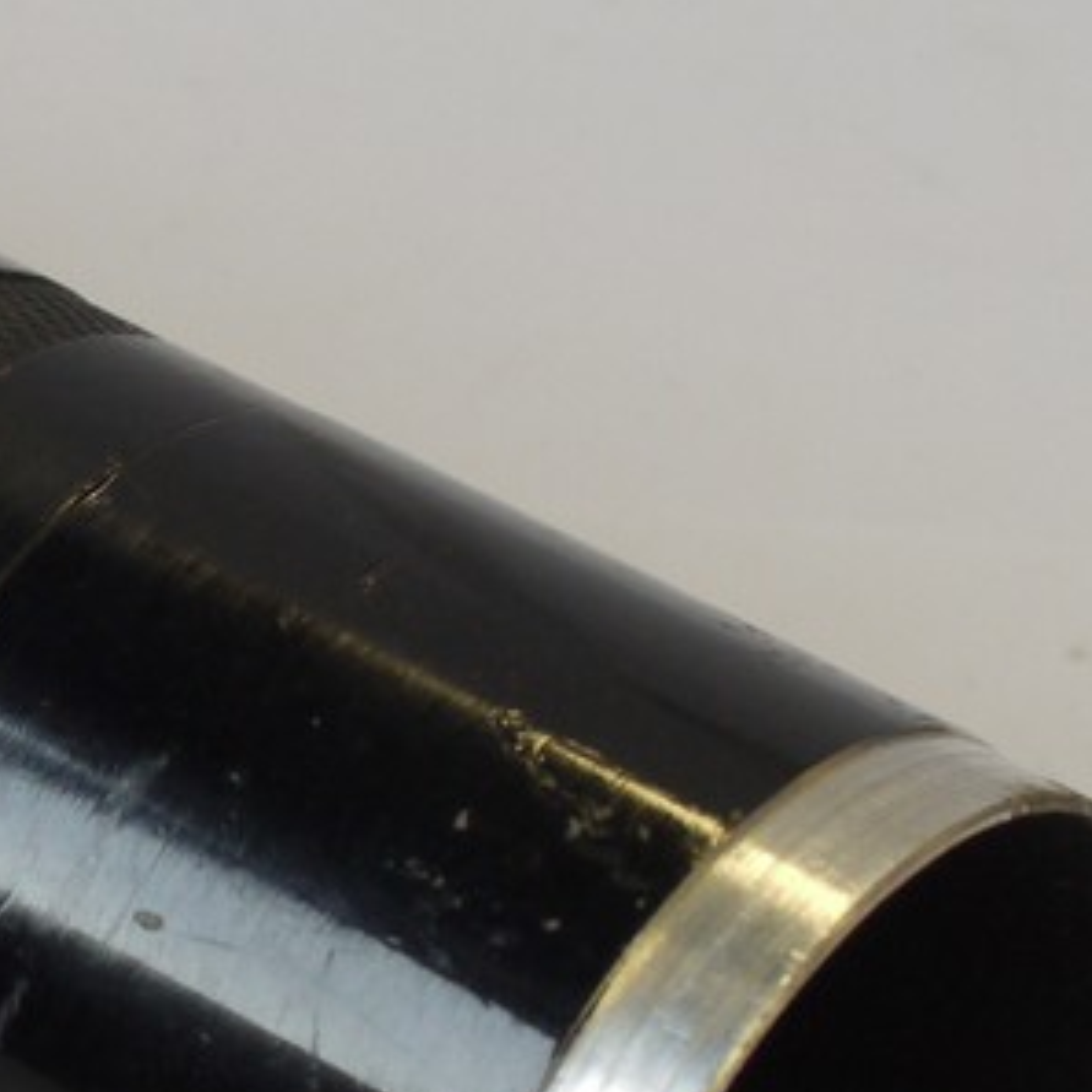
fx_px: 7638
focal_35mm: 214
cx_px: -430
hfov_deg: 8.0
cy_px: 743
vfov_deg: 8.2
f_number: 7.1
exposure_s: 1/80
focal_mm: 30
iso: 400
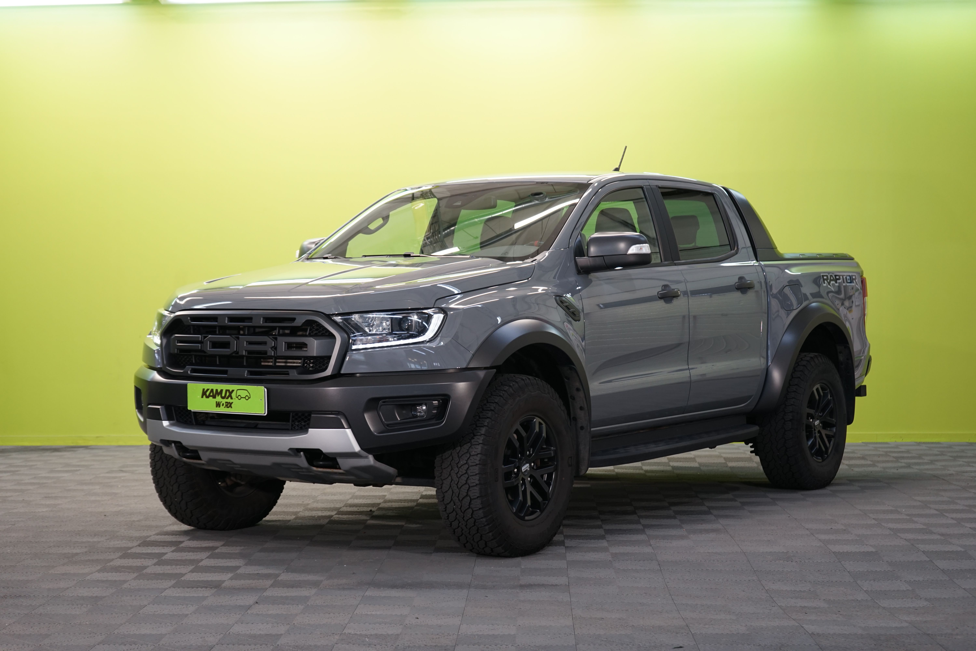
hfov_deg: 31.0
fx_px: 1762
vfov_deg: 20.9
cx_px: 488
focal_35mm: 65
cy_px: 326
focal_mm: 65
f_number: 5.6
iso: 500
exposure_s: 1/30
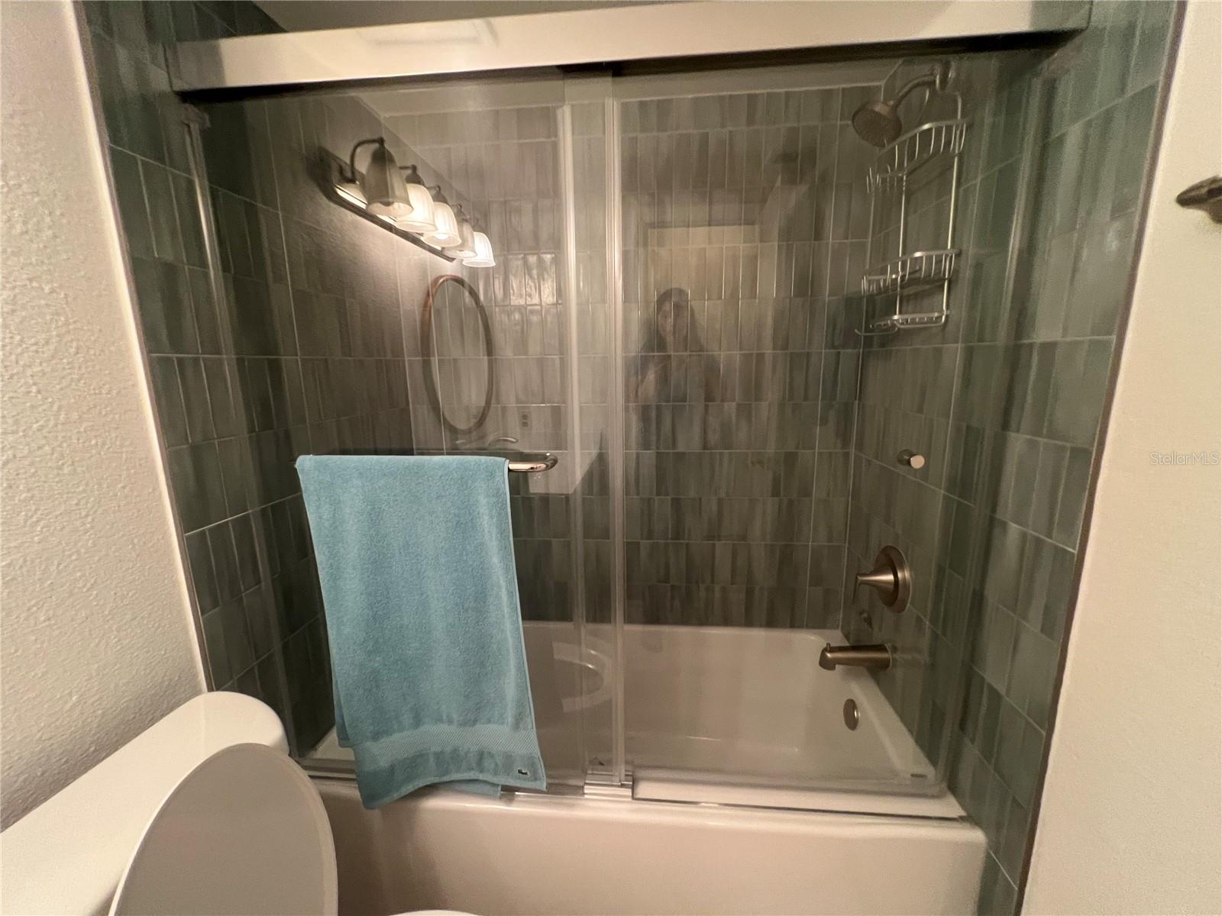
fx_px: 459
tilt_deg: -13.8
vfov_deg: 89.9
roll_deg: +0.6
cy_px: 458
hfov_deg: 106.2
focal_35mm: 13
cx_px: 611
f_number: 1.8
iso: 250
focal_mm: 1.57
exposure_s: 1/60
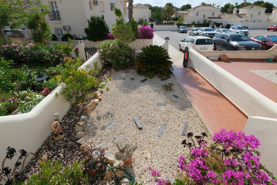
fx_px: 115
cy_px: 92
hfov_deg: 100.4
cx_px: 138
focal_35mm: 15
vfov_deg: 77.4
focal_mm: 10
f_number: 8
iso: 320
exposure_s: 1/680
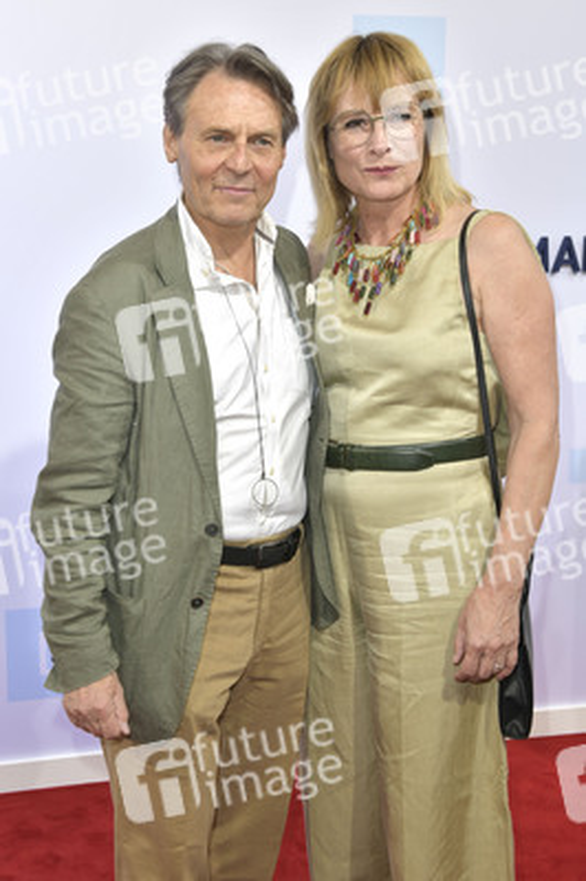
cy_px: 440
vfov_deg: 43.6
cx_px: 293
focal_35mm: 45
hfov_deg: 29.8
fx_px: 1101
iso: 320
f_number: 7.1
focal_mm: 45
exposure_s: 1/160
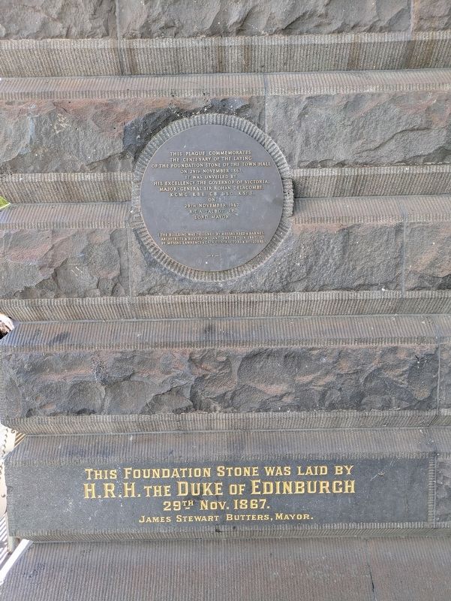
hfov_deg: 54.9
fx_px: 434
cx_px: 226
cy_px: 300
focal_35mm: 25
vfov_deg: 69.4
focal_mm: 5.43
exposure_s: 1/100
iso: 87
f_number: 1.89
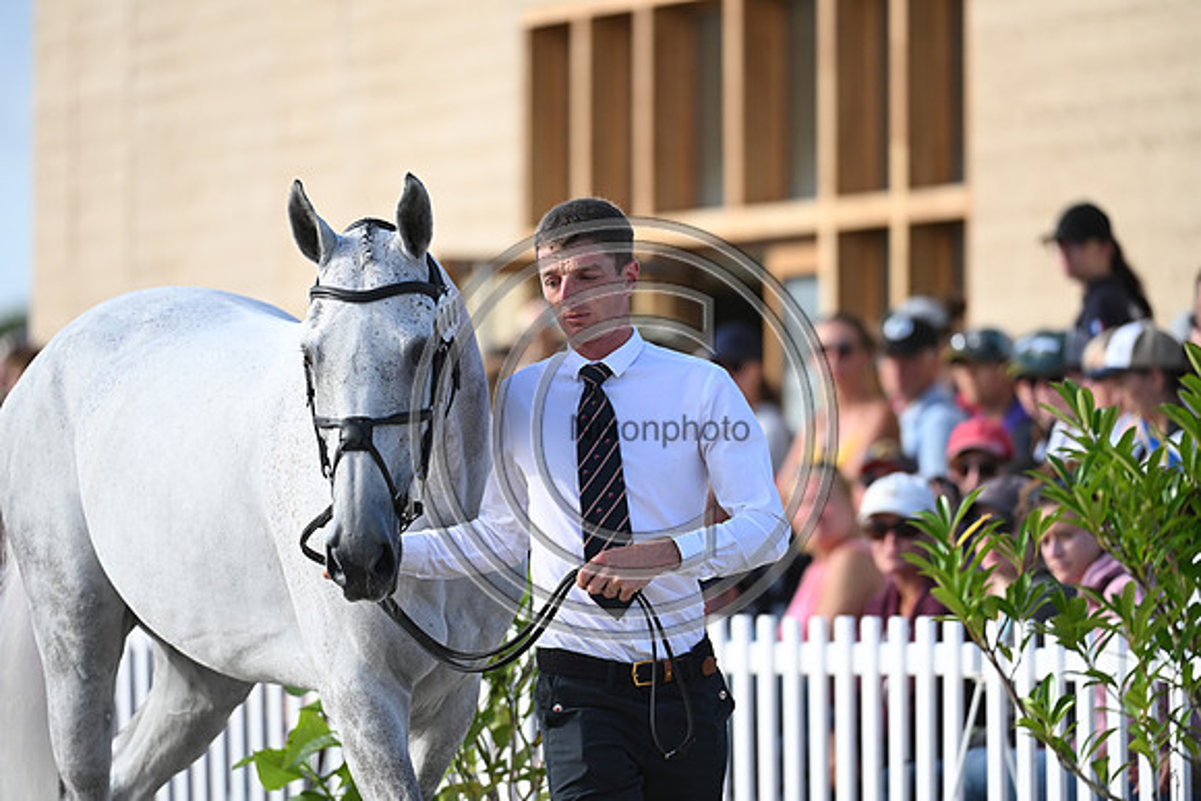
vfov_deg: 4.2
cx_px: 600
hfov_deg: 6.2
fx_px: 11011
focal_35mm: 330
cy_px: 400
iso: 720
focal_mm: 330
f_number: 5
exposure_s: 1/1600
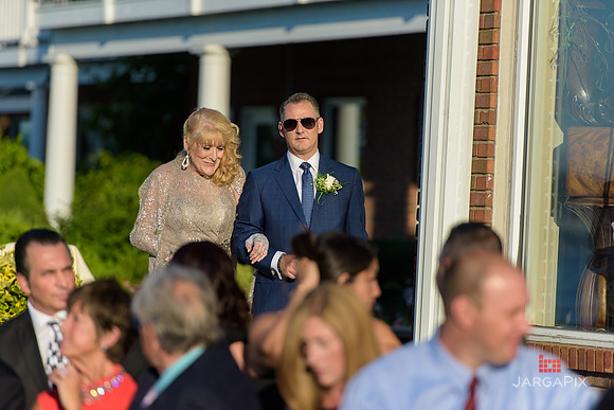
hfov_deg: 10.3
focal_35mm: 200
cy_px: 205
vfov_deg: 6.9
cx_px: 307
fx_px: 3412
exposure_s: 1/3200
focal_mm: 200
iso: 200
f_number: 3.2
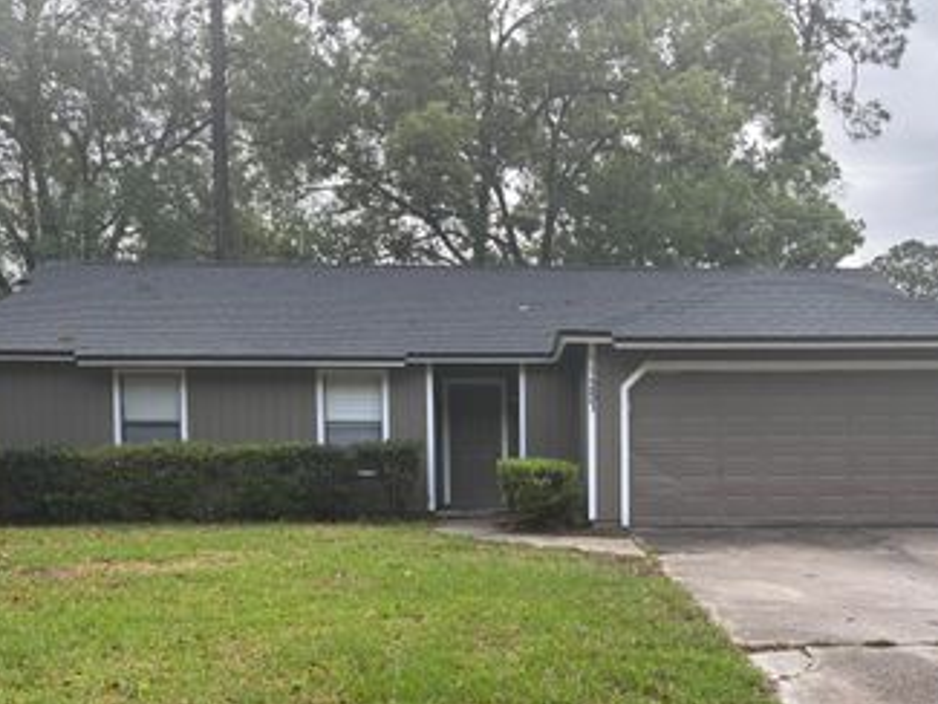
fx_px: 1084
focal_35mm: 40
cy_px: 518
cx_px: 595
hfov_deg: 46.3
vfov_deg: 35.3
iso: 50
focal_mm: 5.96
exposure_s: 1/488
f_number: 1.6
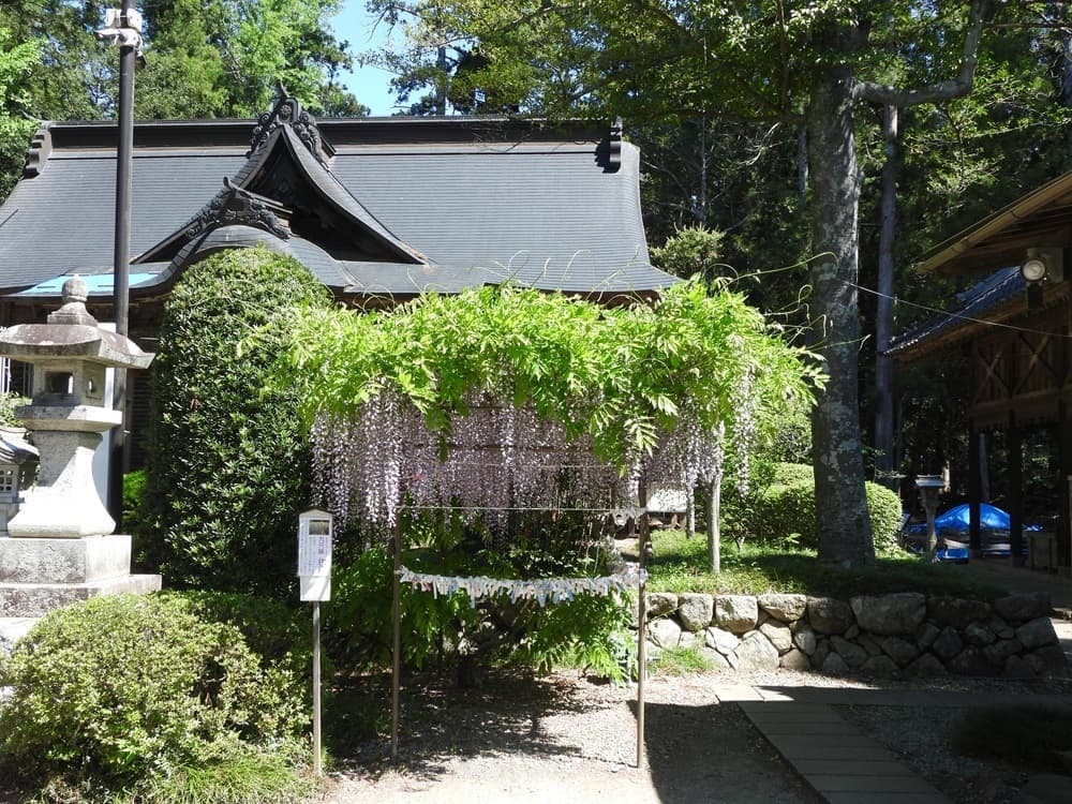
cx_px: 536
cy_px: 402
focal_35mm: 35
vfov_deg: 40.7
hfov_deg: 52.6
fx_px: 1084
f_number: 4
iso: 100
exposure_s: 1/320
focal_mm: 6.2
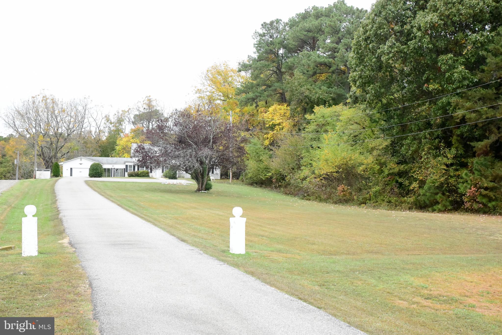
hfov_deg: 42.7
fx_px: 641
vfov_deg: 29.2
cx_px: 251
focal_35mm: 46
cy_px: 168
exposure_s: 1/1000
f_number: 16
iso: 16000
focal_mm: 46
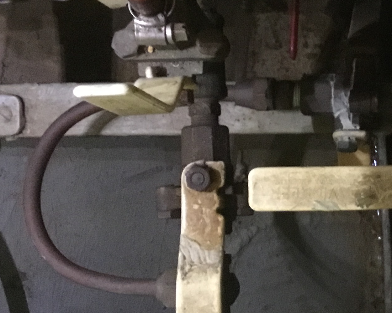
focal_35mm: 79
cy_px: 147
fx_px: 917
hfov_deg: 23.2
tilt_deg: -85.1
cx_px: 384
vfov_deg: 19.4
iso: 640
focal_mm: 3.3
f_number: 2.4
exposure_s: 1/15
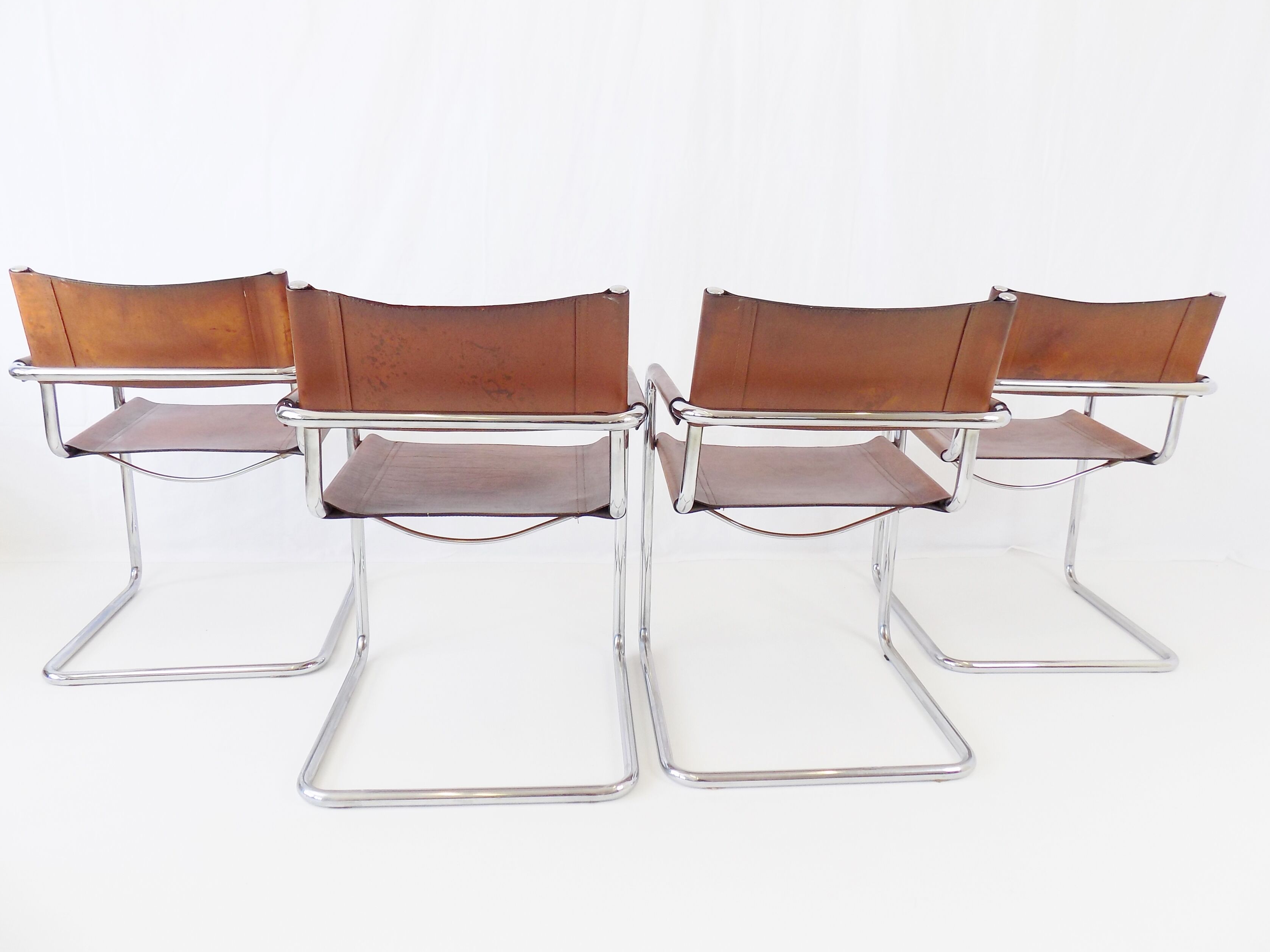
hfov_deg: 69.4
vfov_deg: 54.9
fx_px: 917
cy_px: 452
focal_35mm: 25
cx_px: 645
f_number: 3.1
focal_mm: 4
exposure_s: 1/40
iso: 80
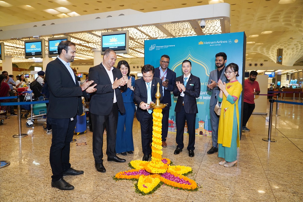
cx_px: 152
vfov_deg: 53.1
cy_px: 101
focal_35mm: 24
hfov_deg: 73.8
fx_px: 202
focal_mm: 24
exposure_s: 1/50
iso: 1250
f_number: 4
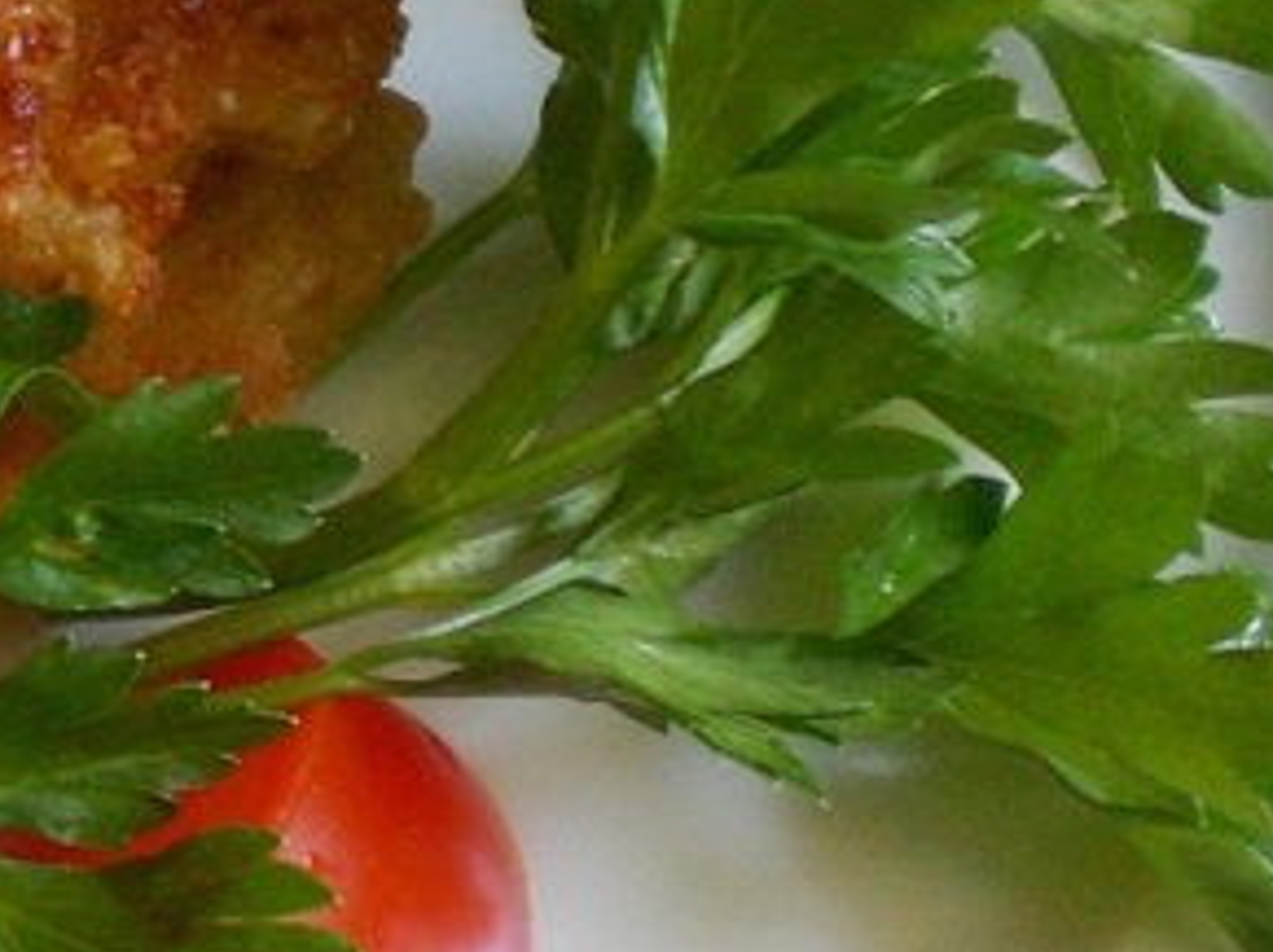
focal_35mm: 113
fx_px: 4152
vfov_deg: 13.0
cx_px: -327
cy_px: 92
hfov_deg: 16.6
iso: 200
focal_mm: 6.3
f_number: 3.1
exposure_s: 1/20
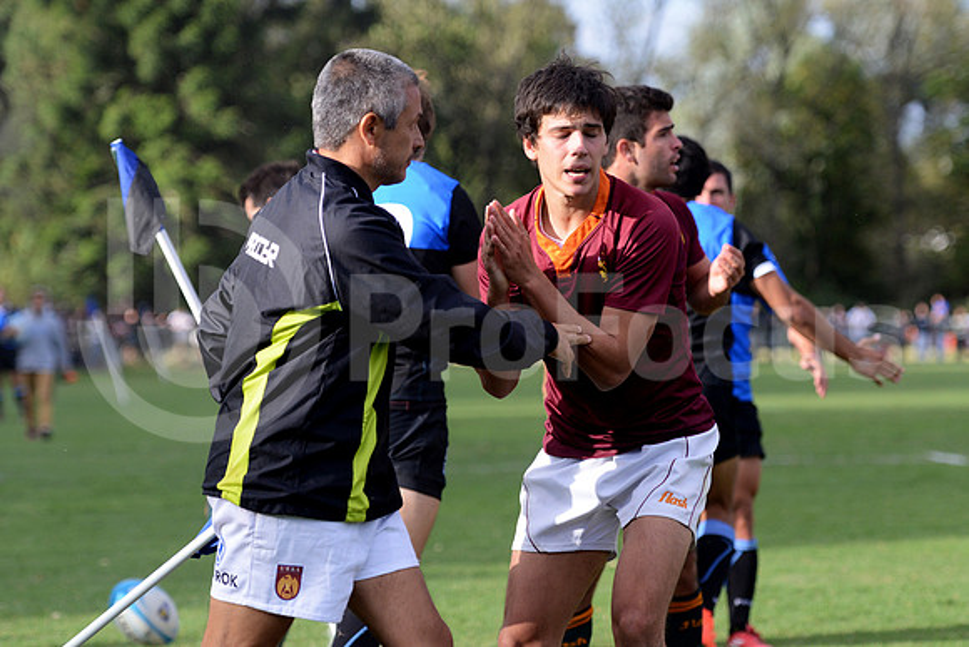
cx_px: 484
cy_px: 324
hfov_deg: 15.2
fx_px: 3634
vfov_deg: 10.2
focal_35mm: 135
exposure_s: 1/1250
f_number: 4
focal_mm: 135
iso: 800
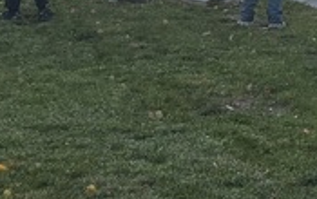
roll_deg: +2.6
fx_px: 1393
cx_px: 699
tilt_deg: -1.4
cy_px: -103
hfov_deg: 11.3
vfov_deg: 8.0
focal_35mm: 161
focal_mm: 5.96
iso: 50
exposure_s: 1/894
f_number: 1.6
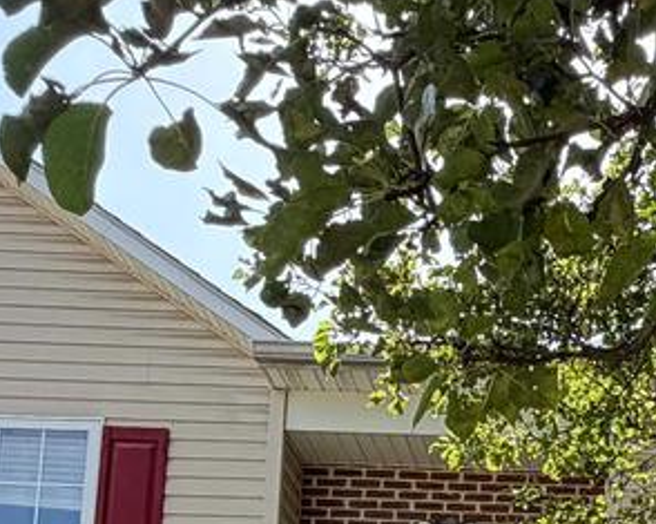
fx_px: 1300
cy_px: 785
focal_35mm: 67
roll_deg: -0.5
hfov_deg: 26.7
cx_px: 658
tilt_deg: +9.4
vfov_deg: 19.8
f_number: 2.2
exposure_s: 1/472
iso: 64
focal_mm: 2.22
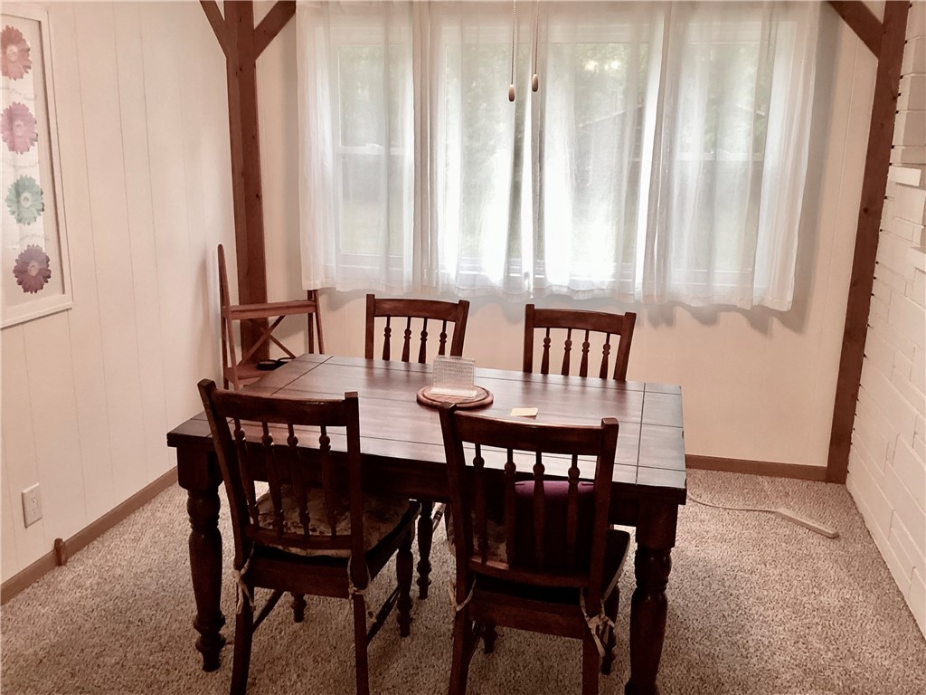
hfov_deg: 58.4
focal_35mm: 31
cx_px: 463
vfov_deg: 45.4
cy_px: 348
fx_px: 829
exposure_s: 1/50
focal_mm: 3.3
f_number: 2.4
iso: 160
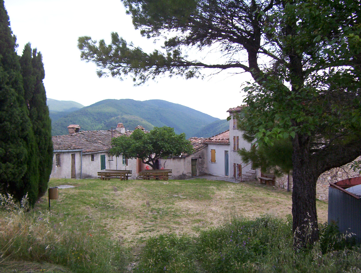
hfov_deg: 51.2
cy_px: 136
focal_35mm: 36
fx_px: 376
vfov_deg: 39.8
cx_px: 180
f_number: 2.76
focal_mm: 5.54
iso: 100
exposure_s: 1/889
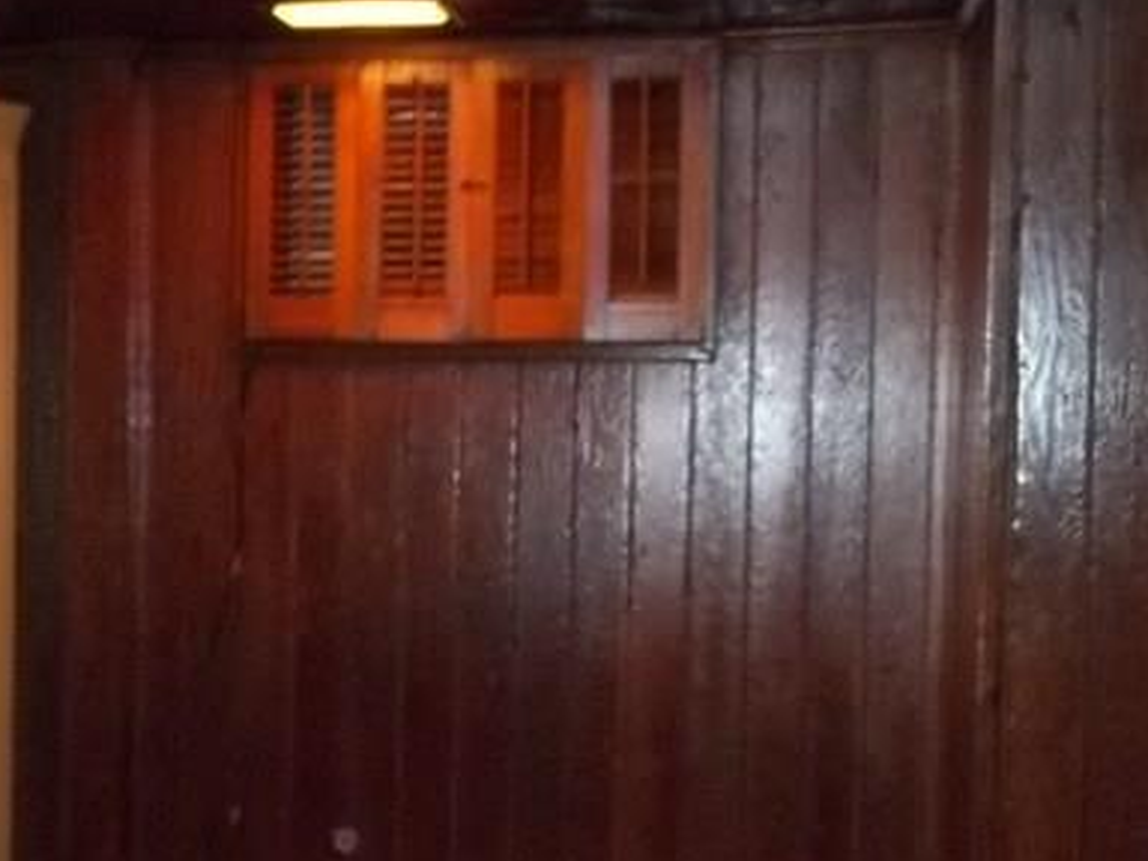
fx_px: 2918
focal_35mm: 88
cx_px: -233
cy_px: 586
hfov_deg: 20.8
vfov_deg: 16.7
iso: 320
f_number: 3.3
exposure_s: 1/30
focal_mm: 5.9
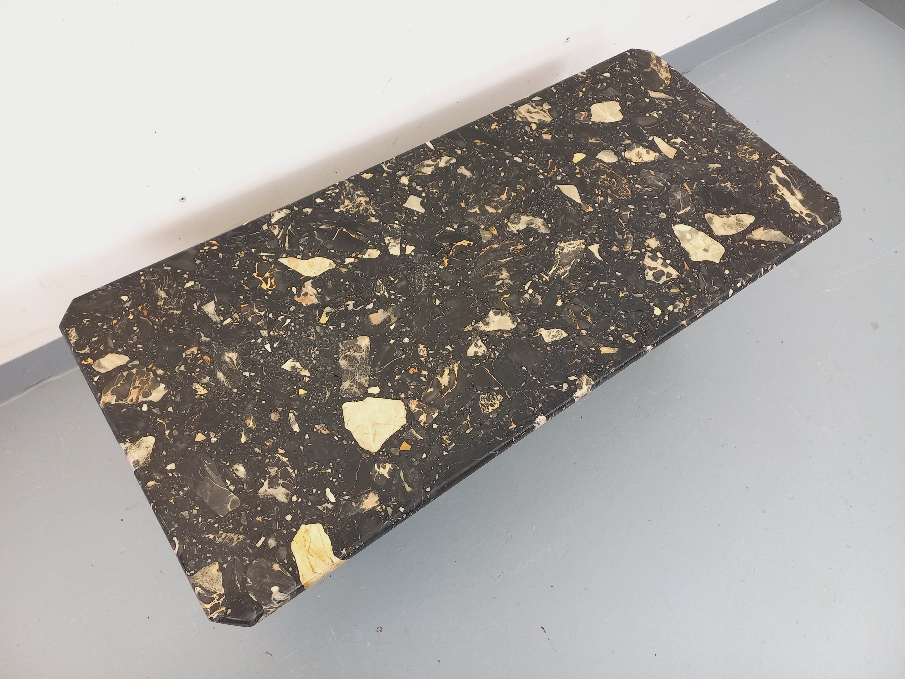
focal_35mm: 25
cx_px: 452
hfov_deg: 69.4
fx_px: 654
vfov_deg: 54.9
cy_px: 340
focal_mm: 4.65
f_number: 1.8
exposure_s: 1/50
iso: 250
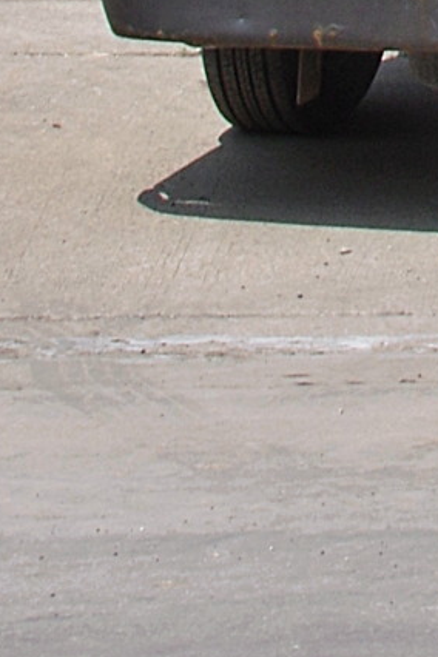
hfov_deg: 4.6
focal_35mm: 284
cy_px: -1804
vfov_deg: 6.2
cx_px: 1519
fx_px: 5183
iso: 200
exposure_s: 1/200
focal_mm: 23.75
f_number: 8
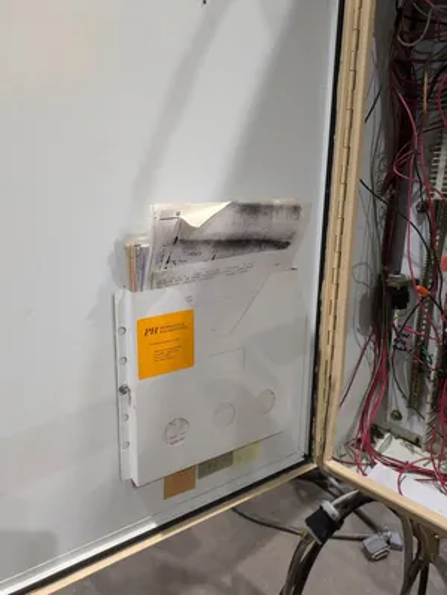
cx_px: 224
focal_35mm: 25
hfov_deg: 54.9
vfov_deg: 69.4
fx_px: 430
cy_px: 298
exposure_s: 1/120
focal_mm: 5.43
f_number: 1.89
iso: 433
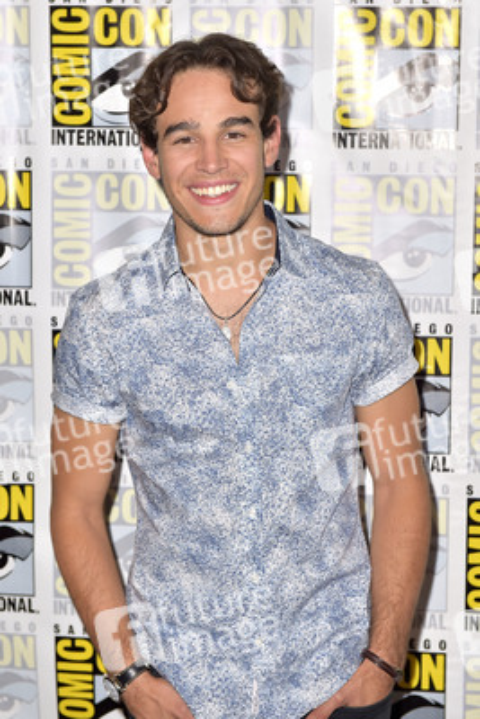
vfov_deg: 28.8
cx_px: 240
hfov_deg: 19.5
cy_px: 360
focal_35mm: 70
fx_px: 1399
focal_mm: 70
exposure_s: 1/320
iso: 500
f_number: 6.3
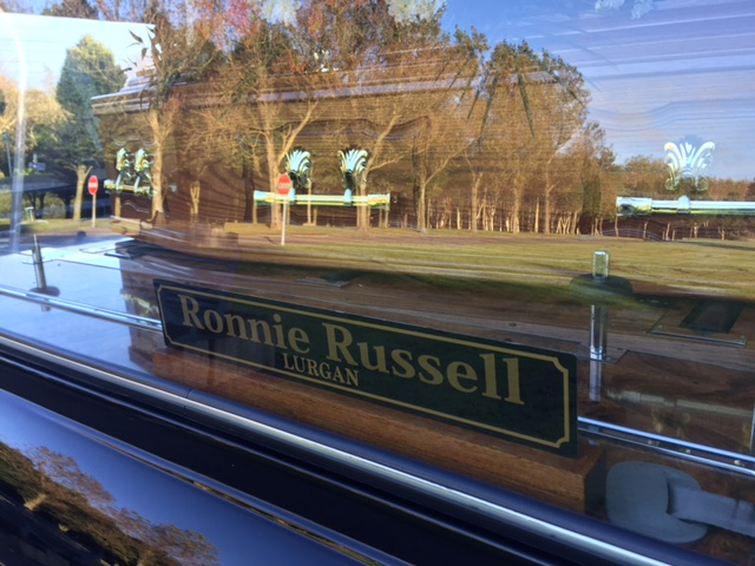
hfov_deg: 61.7
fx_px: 633
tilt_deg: -12.2
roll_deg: +1.2
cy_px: 283
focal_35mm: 29
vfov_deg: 48.2
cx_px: 378
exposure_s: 1/100
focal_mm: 4.15
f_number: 2.2
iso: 32
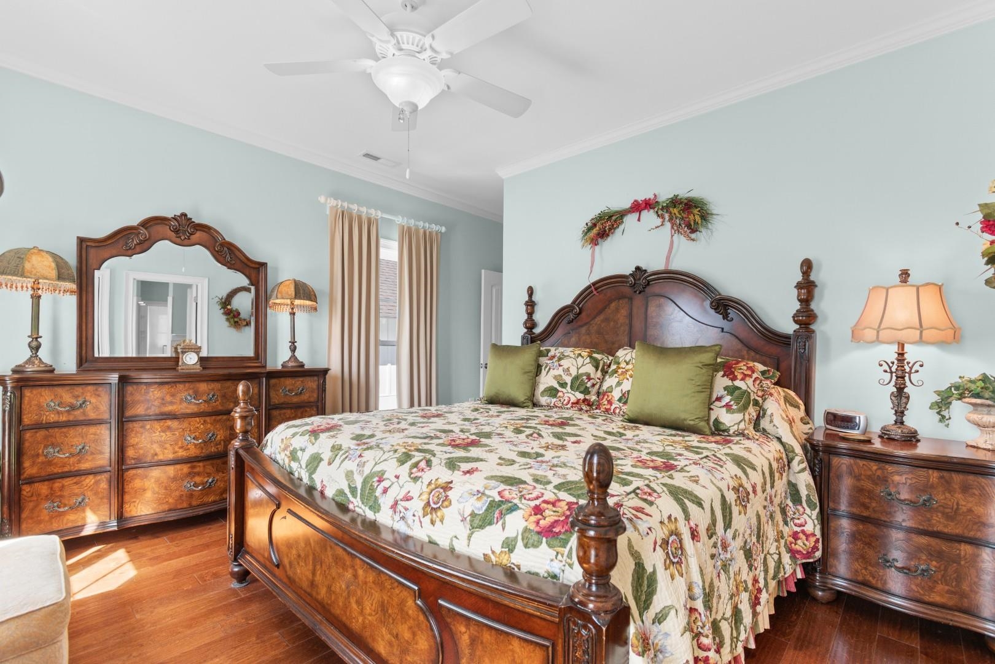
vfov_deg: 77.3
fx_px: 415
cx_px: 498
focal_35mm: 15
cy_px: 332
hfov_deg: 100.4
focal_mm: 10
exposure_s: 1/10
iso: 100
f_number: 4.5
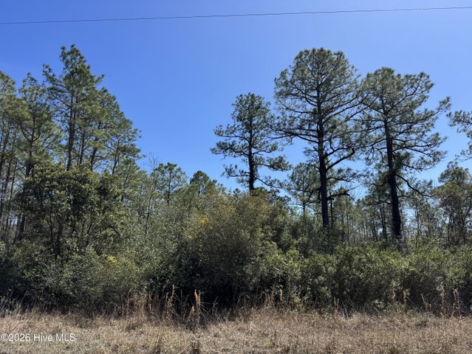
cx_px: 236
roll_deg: +0.6
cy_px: 177
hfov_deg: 71.6
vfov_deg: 56.9
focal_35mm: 24
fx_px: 327
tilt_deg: +12.7
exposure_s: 1/3802
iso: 80
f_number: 1.78
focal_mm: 6.76
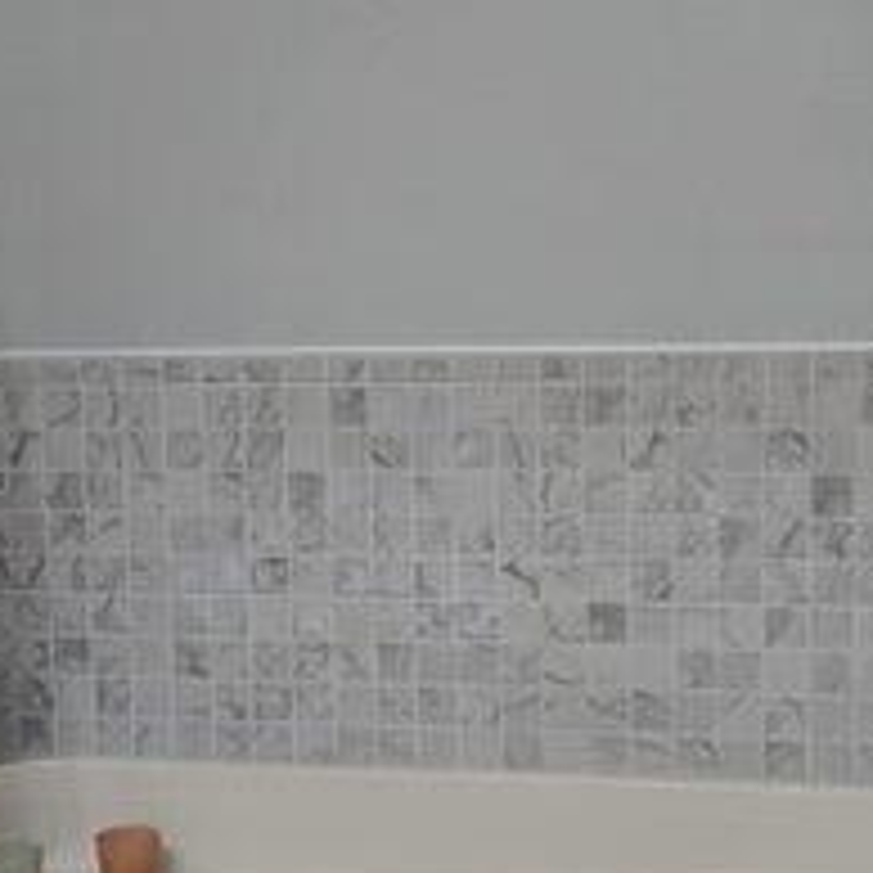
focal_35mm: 67
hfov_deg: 25.7
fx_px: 1912
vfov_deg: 25.7
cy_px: 504
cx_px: 472
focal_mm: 5.4
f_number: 1.8
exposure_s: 1/120
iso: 160
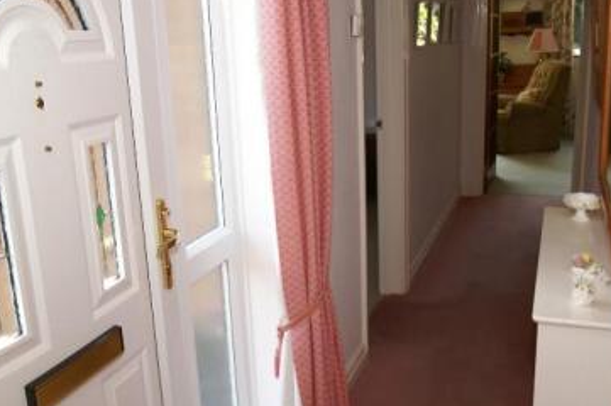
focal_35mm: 41
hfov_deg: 47.5
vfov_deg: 32.6
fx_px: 694
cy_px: 198
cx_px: 291
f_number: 5
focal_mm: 15
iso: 200
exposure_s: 1/100
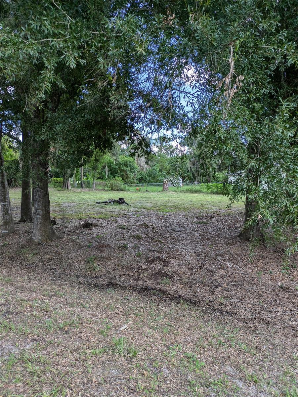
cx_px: 149
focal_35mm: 25
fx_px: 287
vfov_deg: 69.4
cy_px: 198
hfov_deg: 54.9
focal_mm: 5.43
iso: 44
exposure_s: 1/573
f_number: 1.89
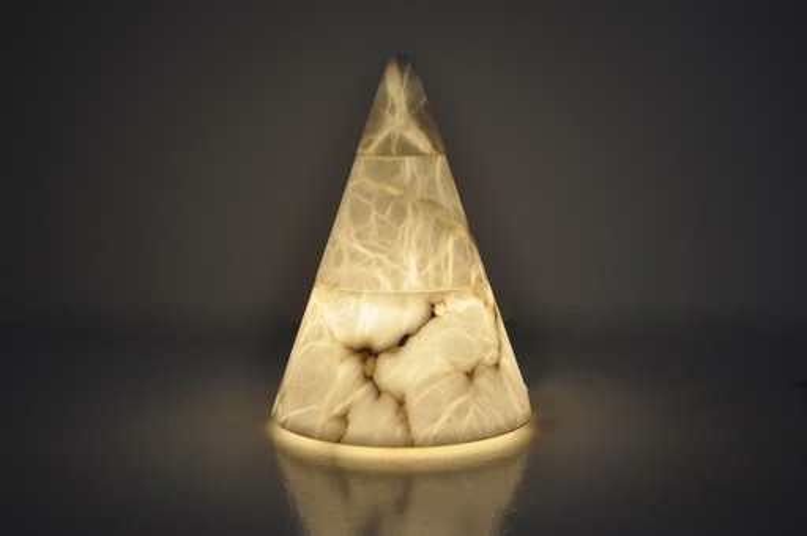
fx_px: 1142
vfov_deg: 26.4
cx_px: 404
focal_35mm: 51
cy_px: 268
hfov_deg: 38.9
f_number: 5.6
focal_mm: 34
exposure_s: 1/30
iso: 250
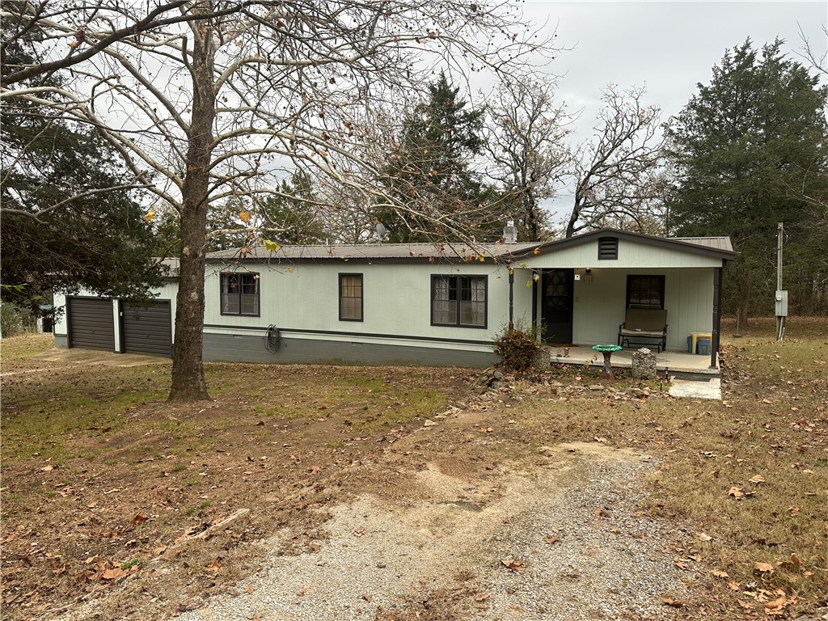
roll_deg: +0.5
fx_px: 574
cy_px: 310
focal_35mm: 24
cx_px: 414
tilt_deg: -4.2
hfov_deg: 71.6
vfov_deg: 56.8
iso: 80
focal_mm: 6.86
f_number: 1.78
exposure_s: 1/383
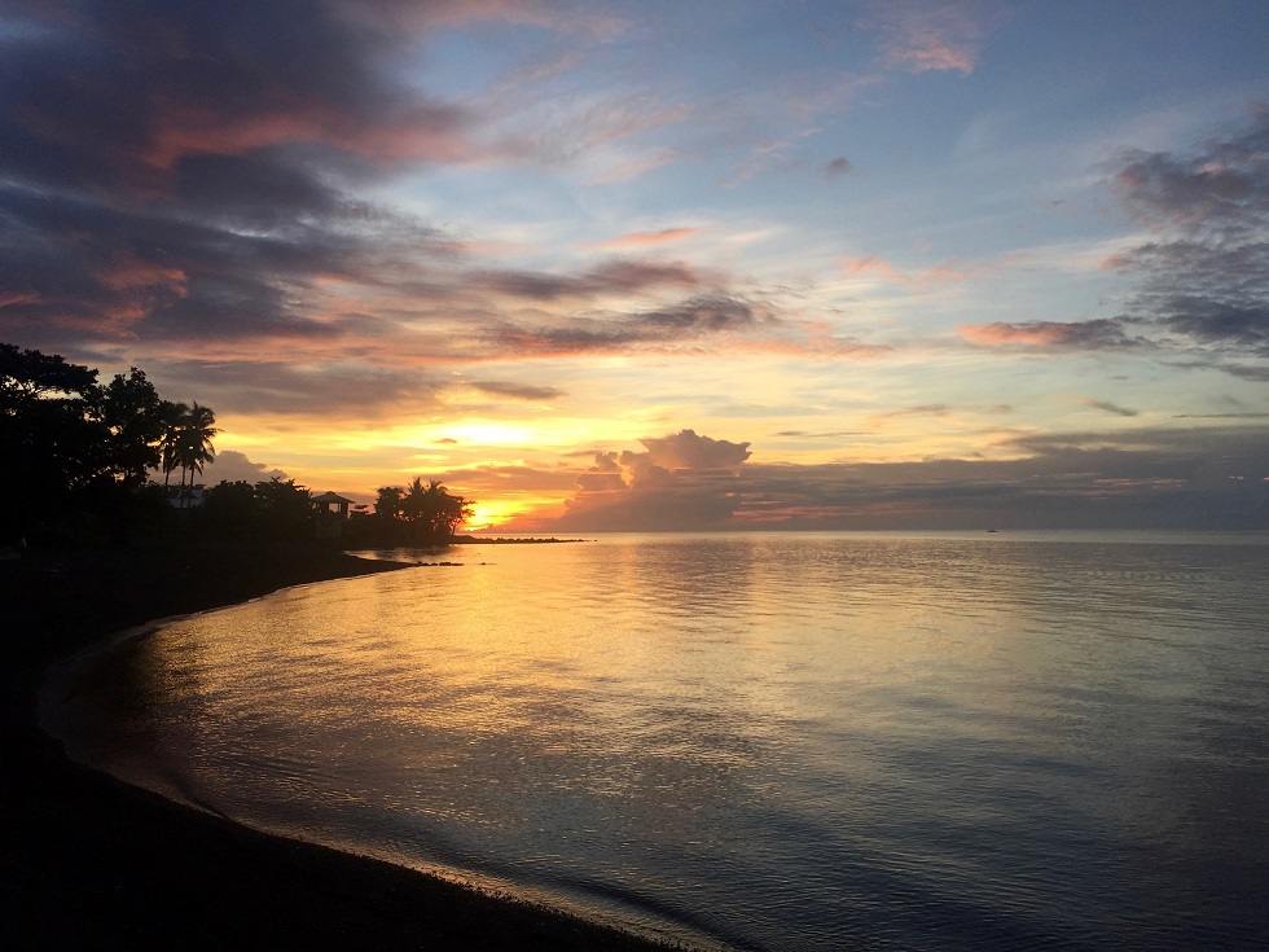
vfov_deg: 48.2
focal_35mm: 29
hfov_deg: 61.7
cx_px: 634
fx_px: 1063
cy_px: 476
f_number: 2.2
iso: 32
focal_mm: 4.15
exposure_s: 1/377
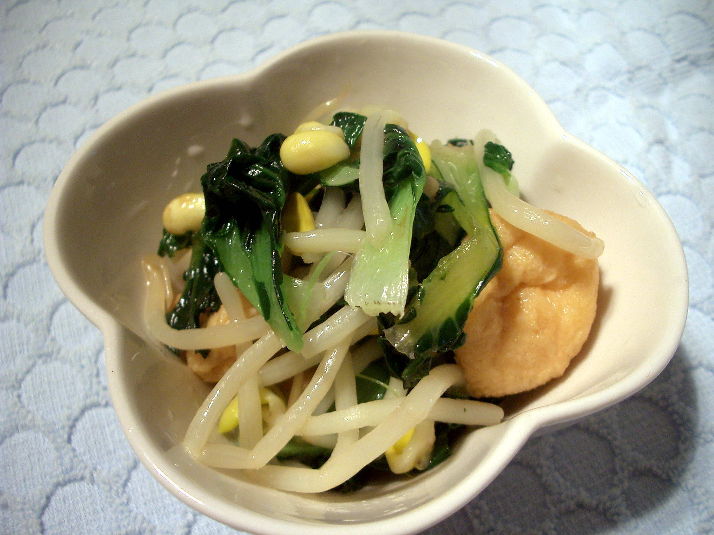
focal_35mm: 35
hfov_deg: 52.6
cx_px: 357
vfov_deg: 40.7
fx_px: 722
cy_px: 268
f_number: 2.6
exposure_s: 1/60
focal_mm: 5.8
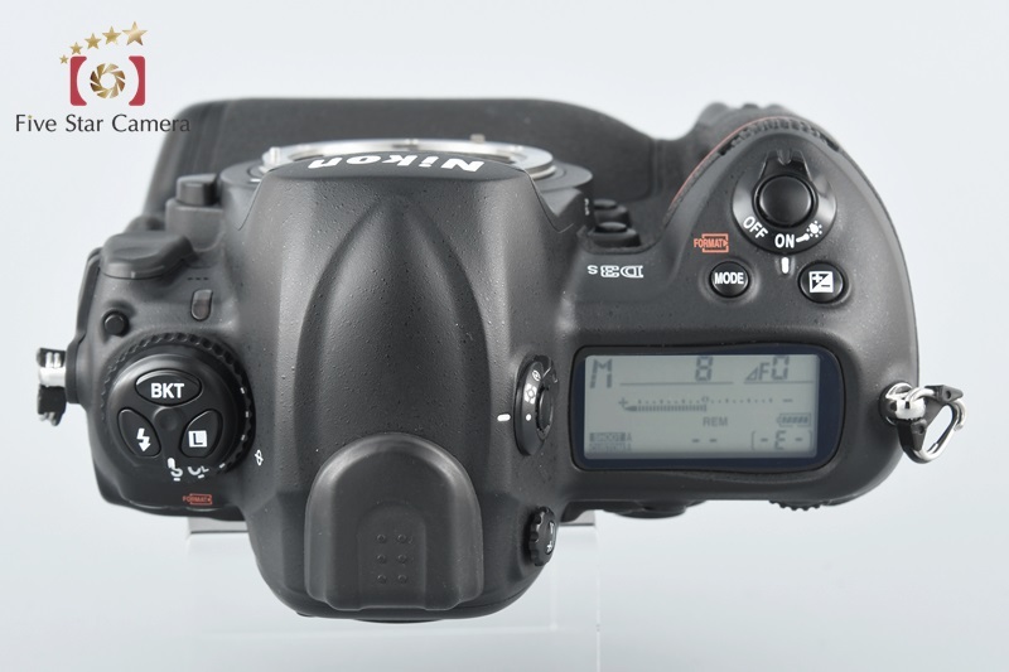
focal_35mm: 123
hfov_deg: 16.7
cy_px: 336
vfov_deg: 11.1
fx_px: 3446
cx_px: 504
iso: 500
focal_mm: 82
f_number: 11
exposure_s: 1/200
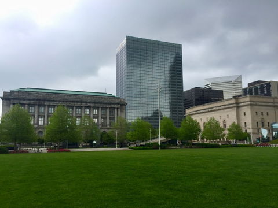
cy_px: 104
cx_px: 139
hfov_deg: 61.7
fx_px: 233
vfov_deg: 48.2
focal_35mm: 29
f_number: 2.2
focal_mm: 4.15
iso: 32
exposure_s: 1/807
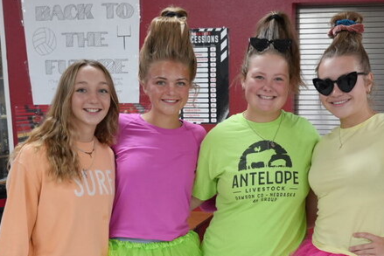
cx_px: 228
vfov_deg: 20.7
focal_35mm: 63
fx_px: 672
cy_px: 274
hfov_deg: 31.8
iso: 1250
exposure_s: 1/160
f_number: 4
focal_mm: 18
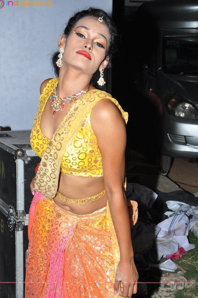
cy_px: 152
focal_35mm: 78
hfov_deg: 17.4
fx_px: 645
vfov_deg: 26.0
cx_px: 96
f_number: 10
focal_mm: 50
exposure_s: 1/125
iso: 400
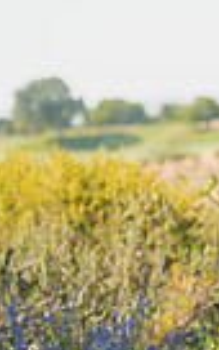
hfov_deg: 7.7
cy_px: 206
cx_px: 325
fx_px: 1604
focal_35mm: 168
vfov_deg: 12.5
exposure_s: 1/2000
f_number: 1.8
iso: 125
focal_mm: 50
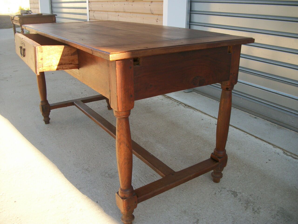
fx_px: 275
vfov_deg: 44.2
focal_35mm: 32
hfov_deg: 56.8
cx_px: 149
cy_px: 112
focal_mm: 5.7
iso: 80
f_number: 2.9
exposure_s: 1/320
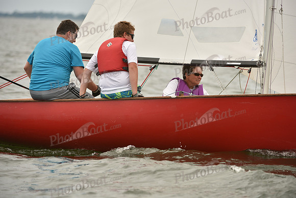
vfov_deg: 4.9
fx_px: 2303
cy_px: 99
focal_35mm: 280
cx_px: 148
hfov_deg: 7.4
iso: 320
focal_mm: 280
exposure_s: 1/1250
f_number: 5
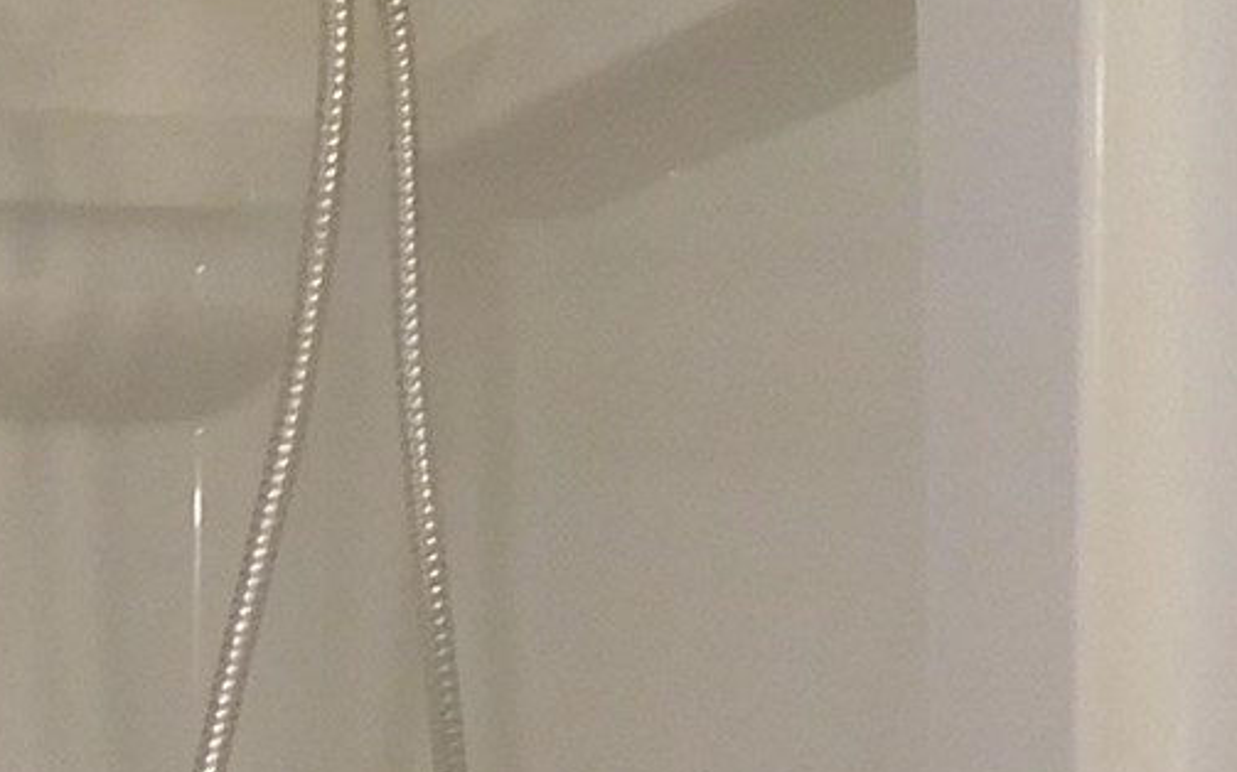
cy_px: 1554
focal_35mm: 149
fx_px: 5021
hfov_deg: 13.1
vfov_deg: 8.3
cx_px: -743
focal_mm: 4
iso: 125
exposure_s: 1/40
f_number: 3
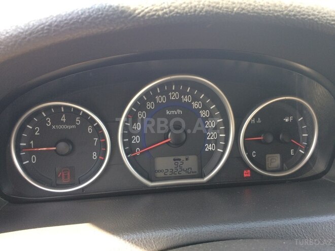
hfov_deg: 61.7
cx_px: 168
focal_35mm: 29
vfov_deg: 48.2
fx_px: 281
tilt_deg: -25.7
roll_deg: -2.7
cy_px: 126
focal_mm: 4.15
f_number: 2.2
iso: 50
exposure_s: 1/50
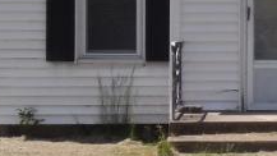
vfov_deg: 5.9
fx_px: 1513
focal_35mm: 206
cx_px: 308
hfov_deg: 10.3
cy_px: -36
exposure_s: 1/640
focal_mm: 7.1
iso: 125
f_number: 3.6
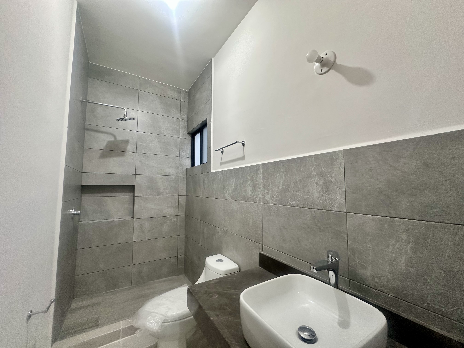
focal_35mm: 14
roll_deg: -0.3
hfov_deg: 102.1
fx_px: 188
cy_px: 174
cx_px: 232
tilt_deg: +5.2
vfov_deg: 85.7
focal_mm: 2.22
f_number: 2.2
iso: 320
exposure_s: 1/120
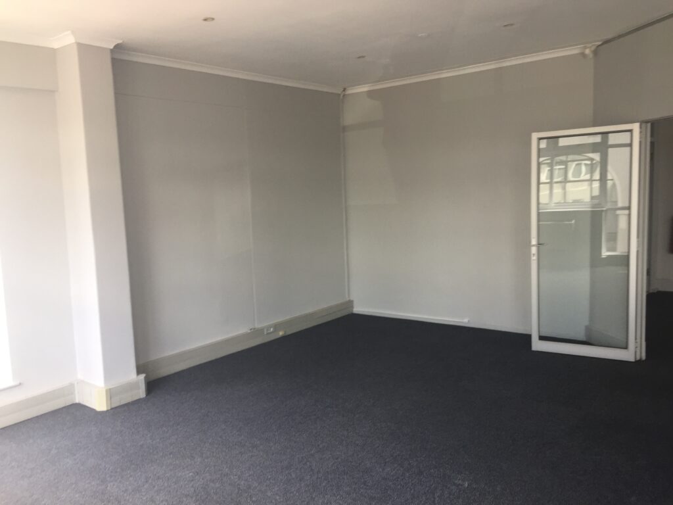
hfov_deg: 61.7
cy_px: 252
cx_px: 336
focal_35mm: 29
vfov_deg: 48.2
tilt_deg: -10.4
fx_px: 564
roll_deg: +2.9
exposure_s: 1/100
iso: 40
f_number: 2.2
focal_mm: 4.15
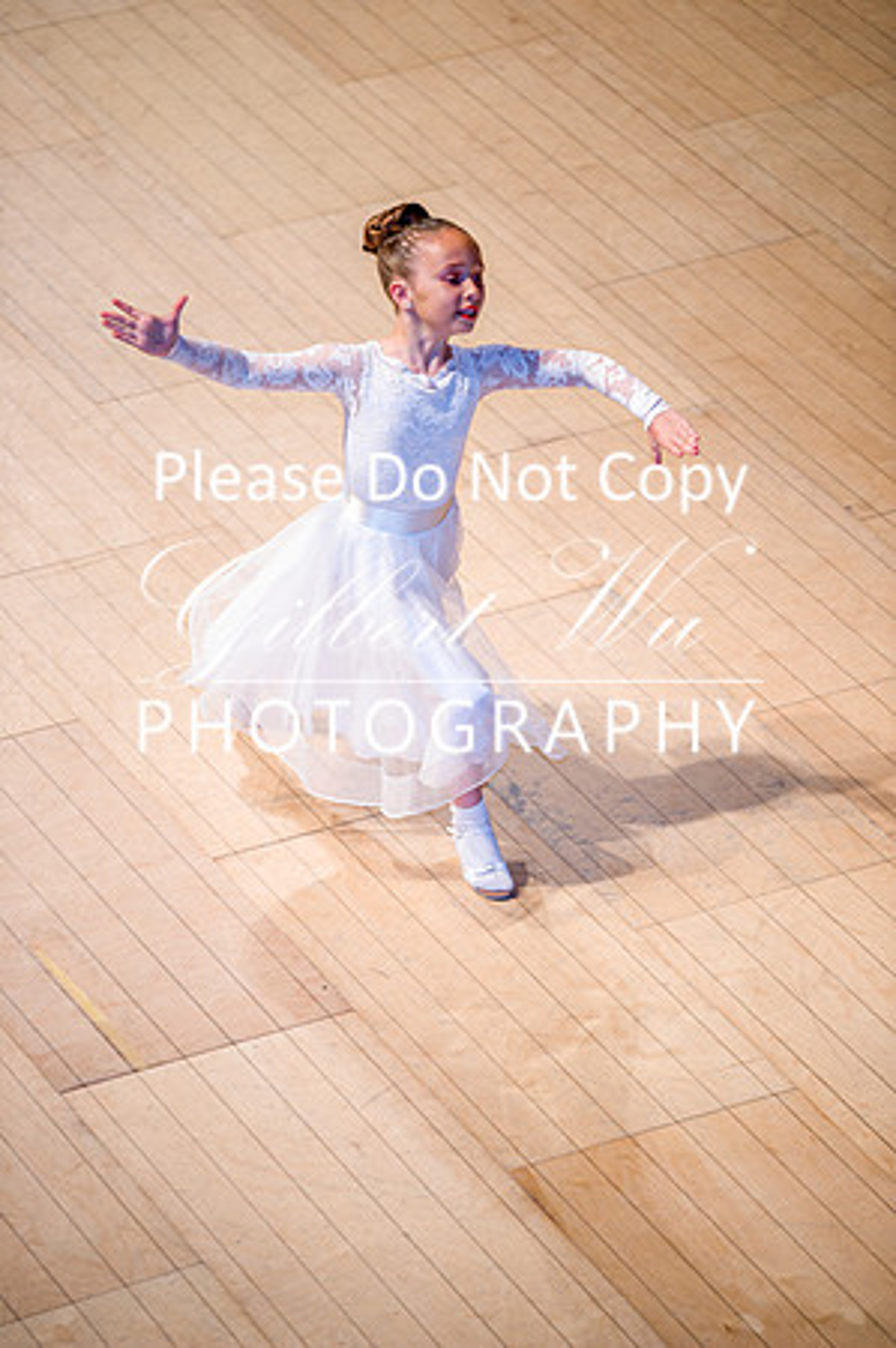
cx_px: 448
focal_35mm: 200
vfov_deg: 10.3
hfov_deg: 6.9
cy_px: 674
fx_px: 7483
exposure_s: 1/250
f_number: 2.8
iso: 640
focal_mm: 200
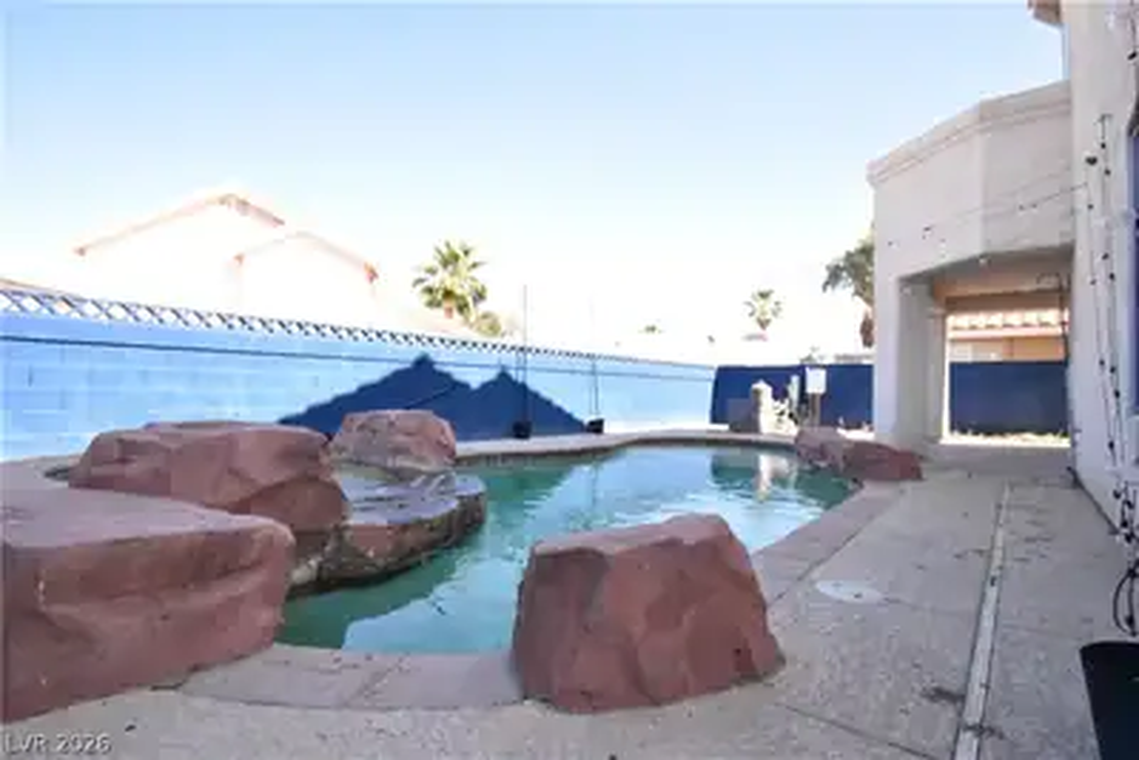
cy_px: 380
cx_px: 570
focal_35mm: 17
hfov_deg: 92.4
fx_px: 546
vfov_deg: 69.7
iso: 4000
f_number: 4.8
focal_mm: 11.5
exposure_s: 1/4000
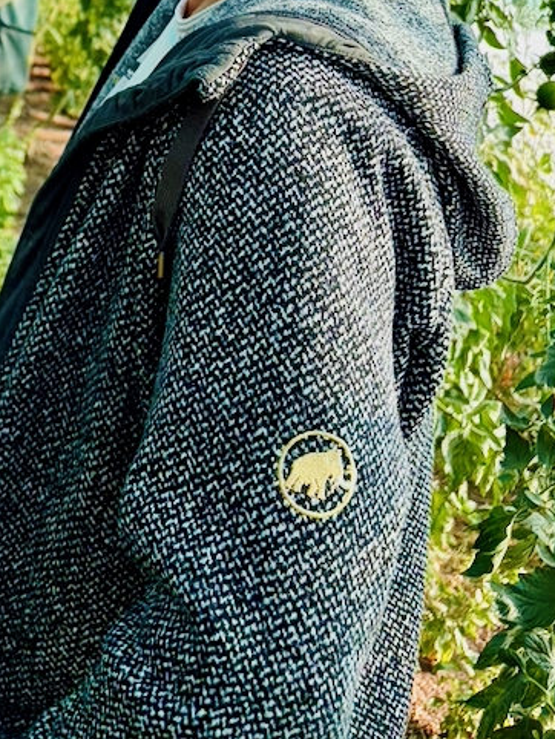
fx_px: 1474
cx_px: -52
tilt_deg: -8.8
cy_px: -80
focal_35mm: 69
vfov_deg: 26.0
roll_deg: -2.9
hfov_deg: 20.4
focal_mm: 5.96
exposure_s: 1/475
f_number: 1.6
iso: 50
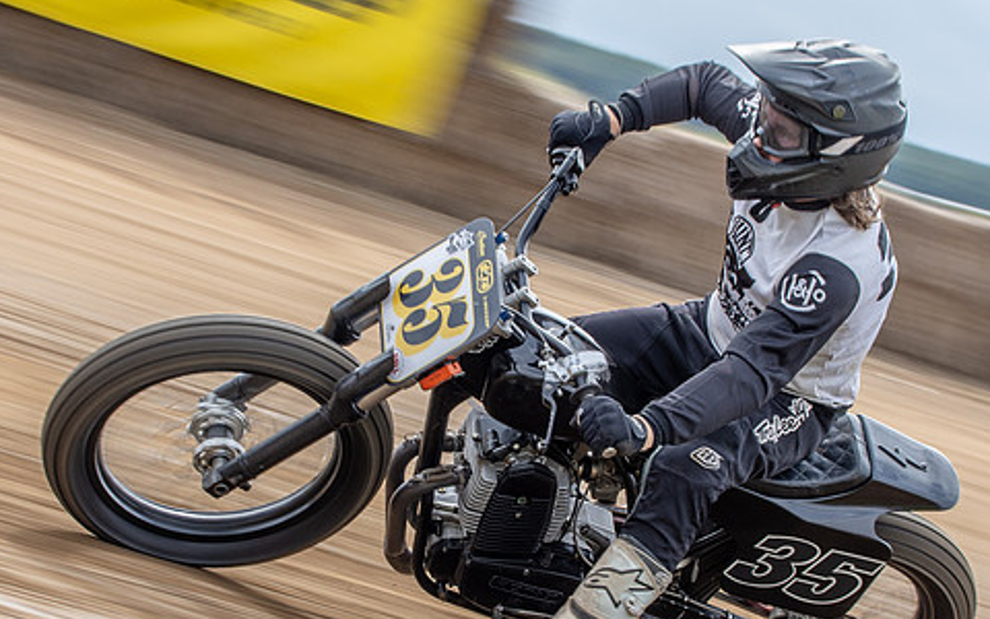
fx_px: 4857
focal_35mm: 180
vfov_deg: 7.3
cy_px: 329
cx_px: 474
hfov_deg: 11.6
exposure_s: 1/100
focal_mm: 56
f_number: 10
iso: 125
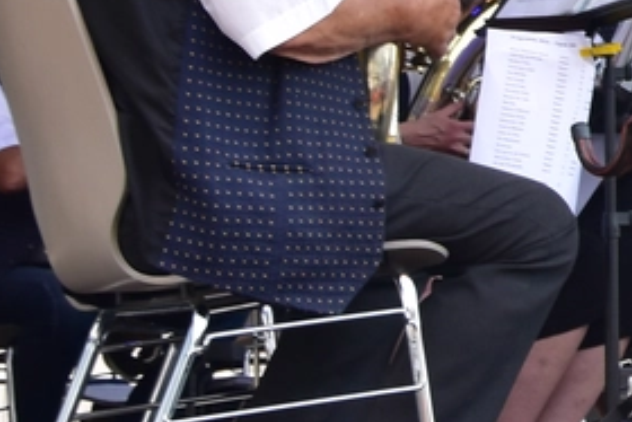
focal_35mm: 193
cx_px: 1230
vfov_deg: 7.0
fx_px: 3390
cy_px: -241
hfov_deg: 9.9
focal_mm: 24
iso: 200
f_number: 7.1
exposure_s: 1/200
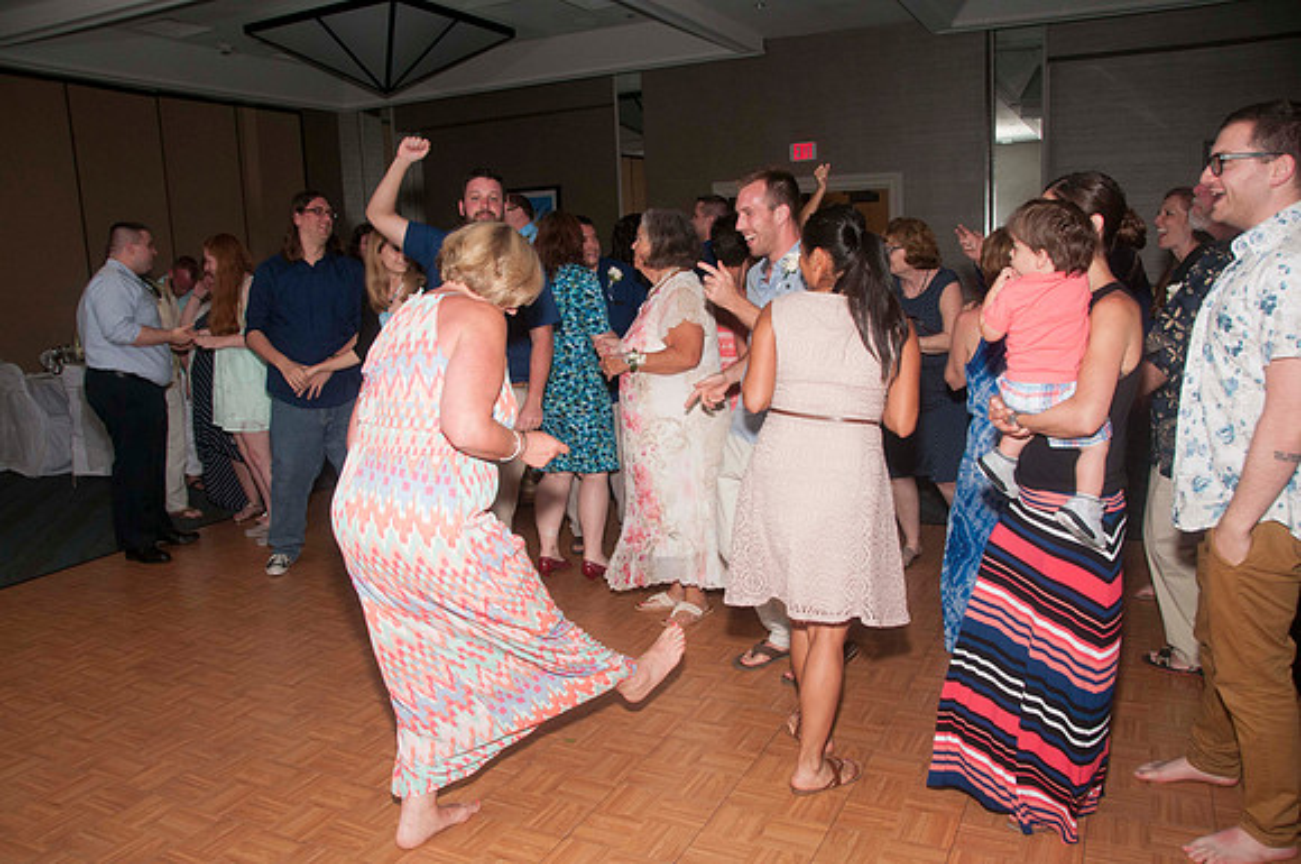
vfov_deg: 47.8
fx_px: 974
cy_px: 432
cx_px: 650
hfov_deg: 67.5
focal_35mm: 27
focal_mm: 18
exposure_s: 1/60
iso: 400
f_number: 5.6
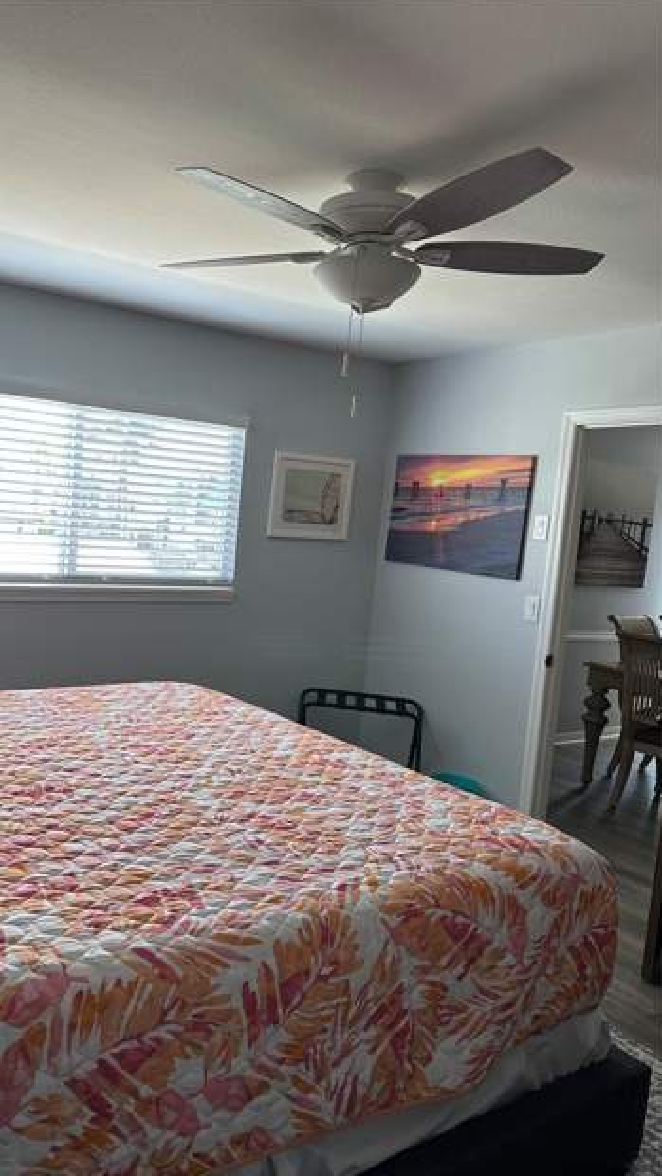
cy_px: 599
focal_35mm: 27
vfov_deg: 69.8
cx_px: 212
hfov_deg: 42.3
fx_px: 842
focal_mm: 6.86
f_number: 1.78
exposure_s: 1/121
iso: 64
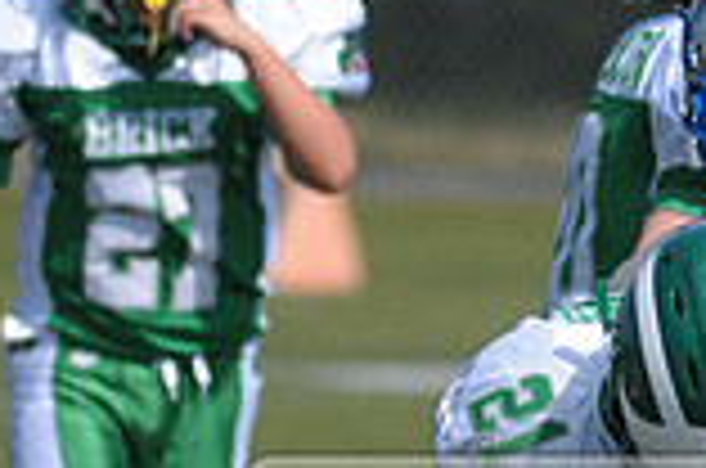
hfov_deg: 1.9
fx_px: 21724
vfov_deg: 1.2
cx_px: 778
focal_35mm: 1110
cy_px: 623
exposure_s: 1/6400
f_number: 4
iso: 640
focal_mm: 200
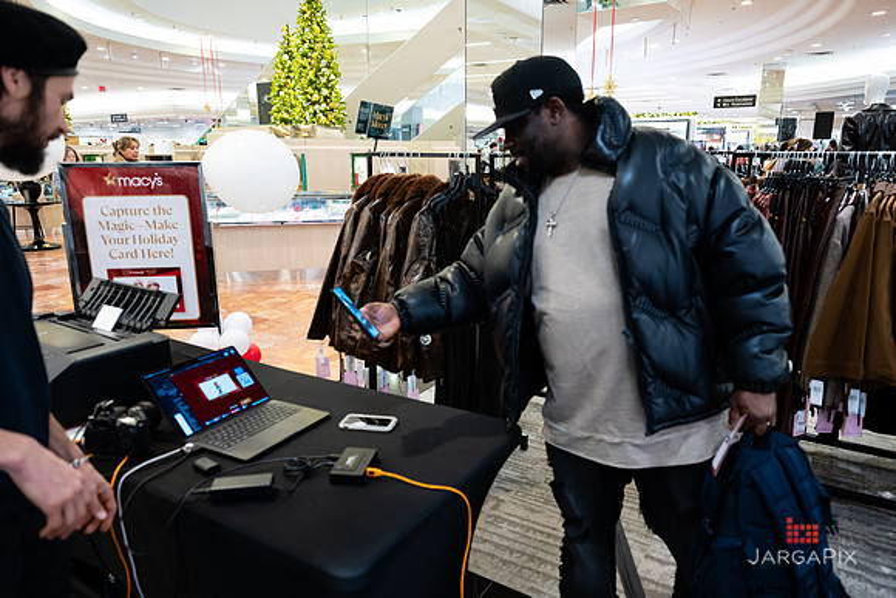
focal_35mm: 24
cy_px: 299
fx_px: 598
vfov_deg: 53.1
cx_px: 448
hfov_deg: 73.7
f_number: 3.2
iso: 1000
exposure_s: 1/125
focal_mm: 24
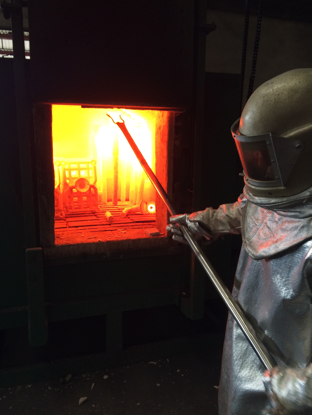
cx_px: 156
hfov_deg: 48.2
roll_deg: +0.3
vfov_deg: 61.7
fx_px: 349
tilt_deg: -15.6
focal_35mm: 29
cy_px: 208
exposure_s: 1/30
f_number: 2.2
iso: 80
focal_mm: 4.15
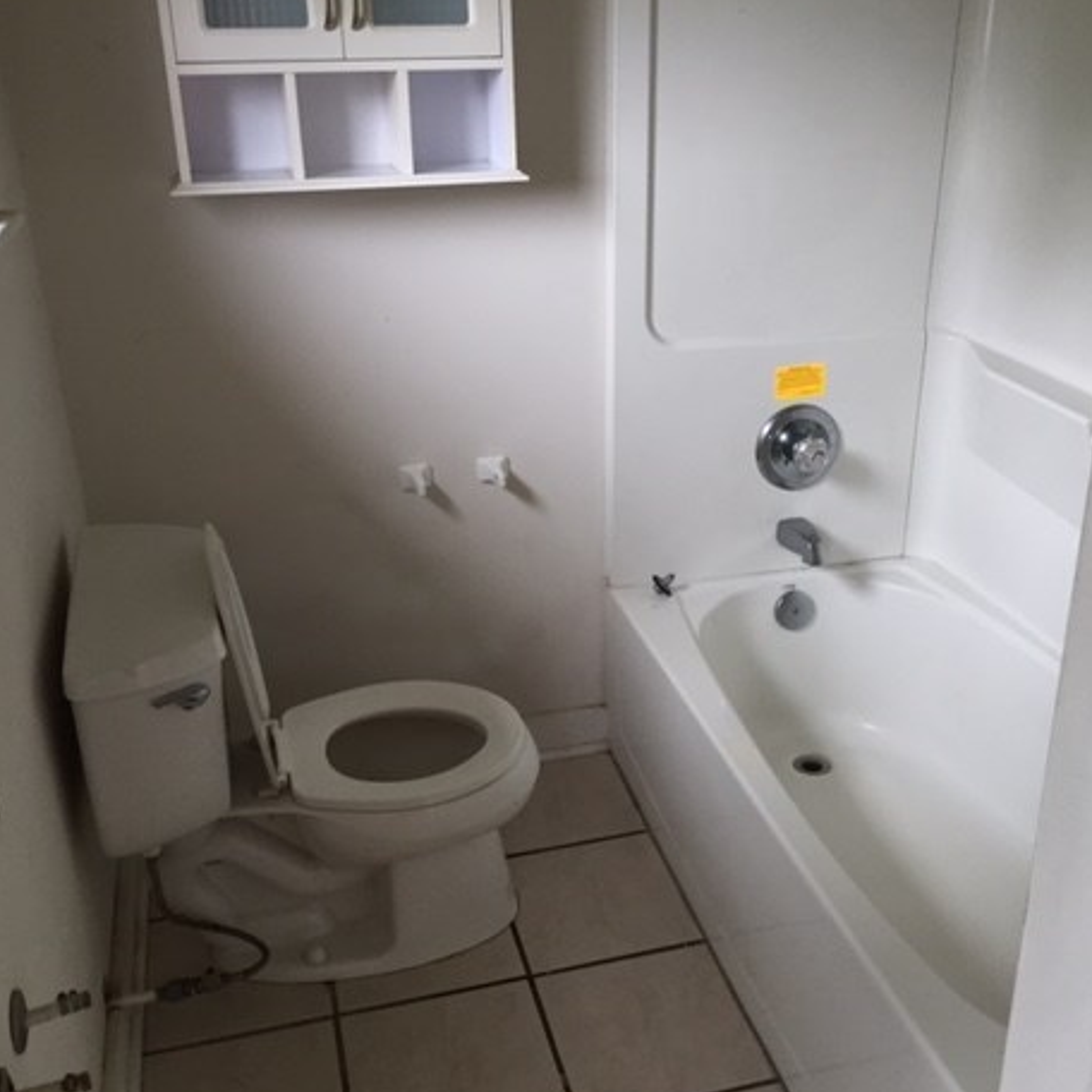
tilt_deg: -23.0
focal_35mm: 36
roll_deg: -1.4
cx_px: 603
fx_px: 1285
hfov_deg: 46.0
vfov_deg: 46.0
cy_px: 553
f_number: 2.2
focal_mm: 4.15
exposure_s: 1/30
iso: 50
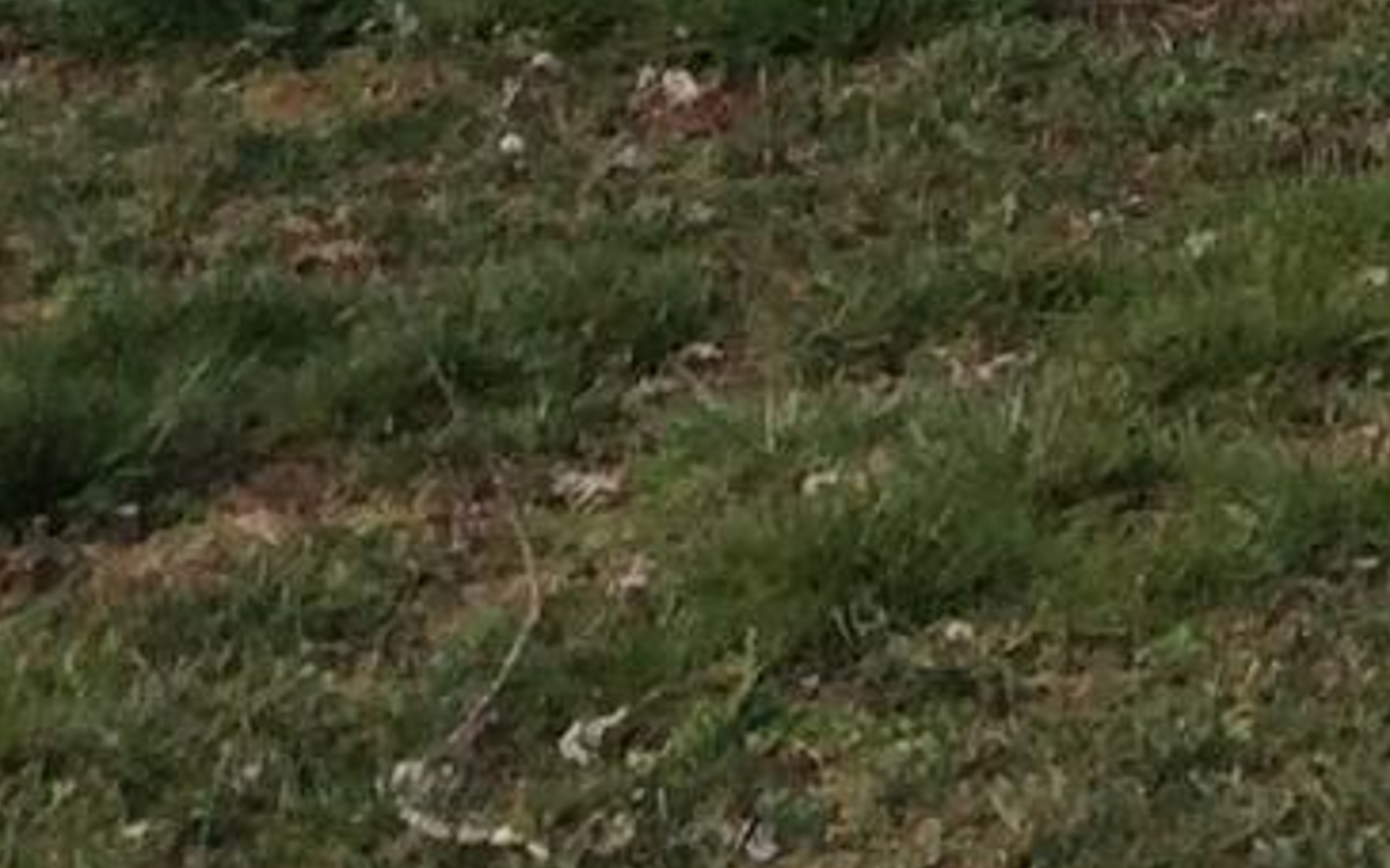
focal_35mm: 190
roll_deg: +1.4
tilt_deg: -1.7
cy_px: -1540
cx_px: 3530
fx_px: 7196
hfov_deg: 9.6
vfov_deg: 6.4
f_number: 2.4
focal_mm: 3.3
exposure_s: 1/1506
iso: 32
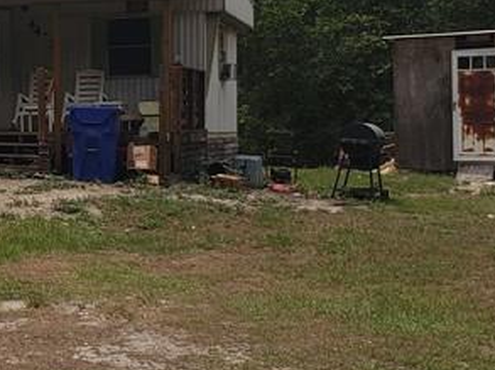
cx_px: -34
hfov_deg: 20.7
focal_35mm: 91
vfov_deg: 16.1
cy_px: 64
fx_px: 1300
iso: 50
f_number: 2.4
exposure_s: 1/1813
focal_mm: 4.3
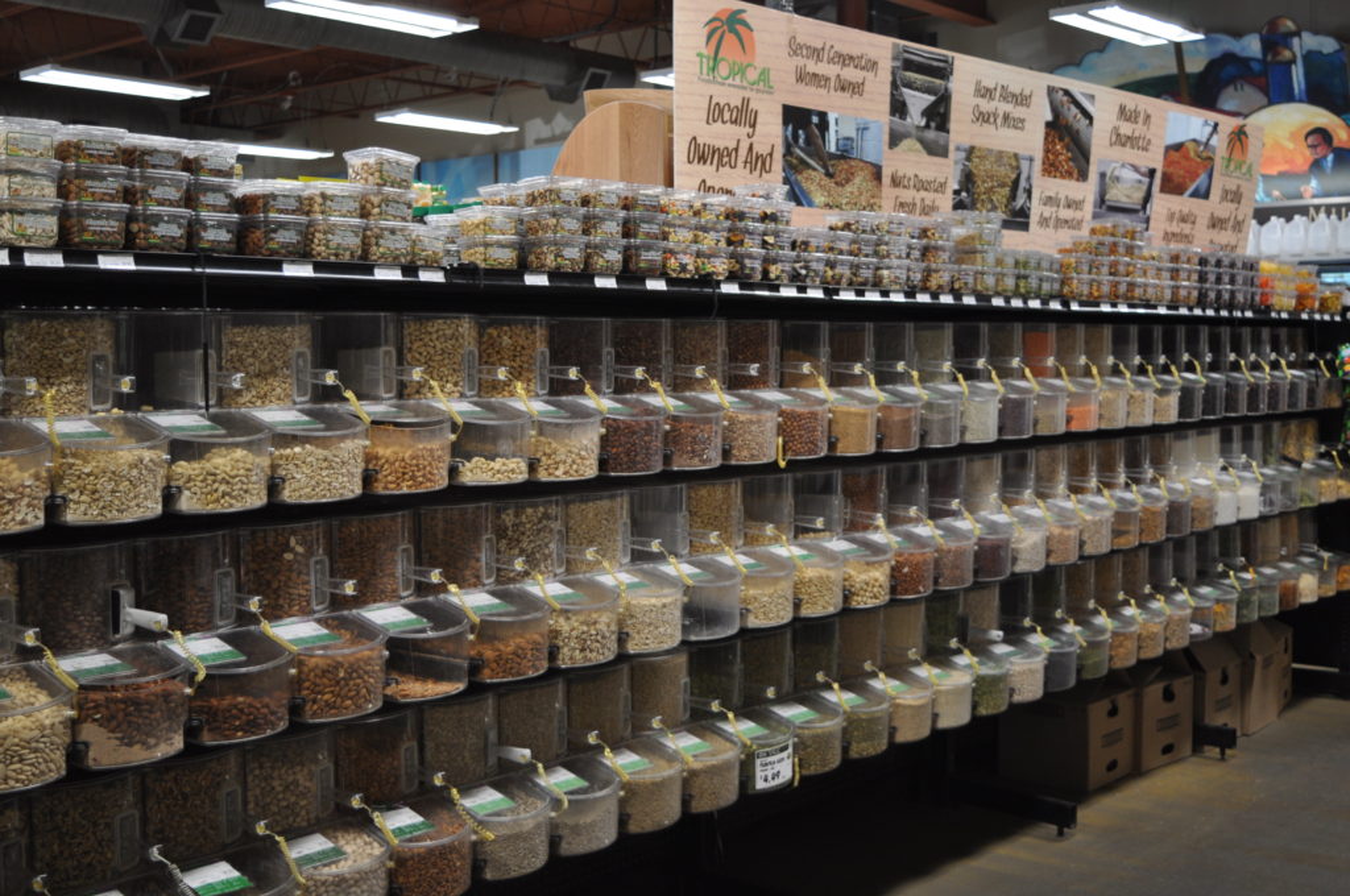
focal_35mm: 44
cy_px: 448
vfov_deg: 30.8
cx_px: 675
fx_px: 1629
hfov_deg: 45.0
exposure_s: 1/60
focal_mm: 29
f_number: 4.2
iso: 450
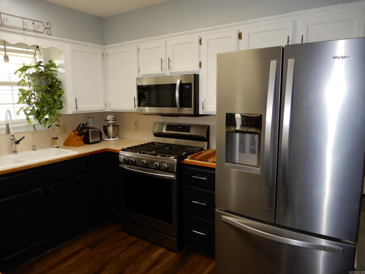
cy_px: 137
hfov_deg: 71.6
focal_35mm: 24
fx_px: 253
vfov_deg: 56.8
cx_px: 182
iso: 200
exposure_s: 1/30
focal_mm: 4.3
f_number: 3.4
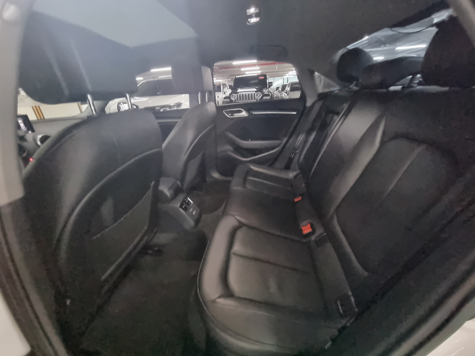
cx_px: 238
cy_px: 178
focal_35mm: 13
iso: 2000
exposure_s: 1/24
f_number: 2.2
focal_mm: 2.2
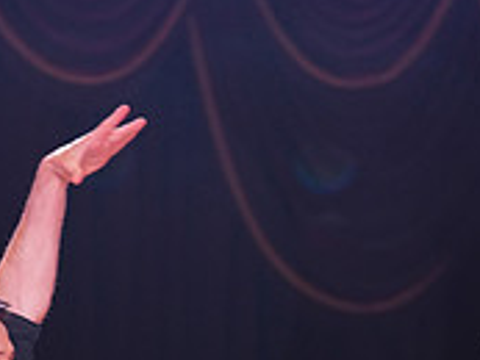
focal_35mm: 268
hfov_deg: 7.4
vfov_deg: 5.4
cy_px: 798
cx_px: 279
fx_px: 3719
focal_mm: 83
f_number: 2.8
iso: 1000
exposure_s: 1/250
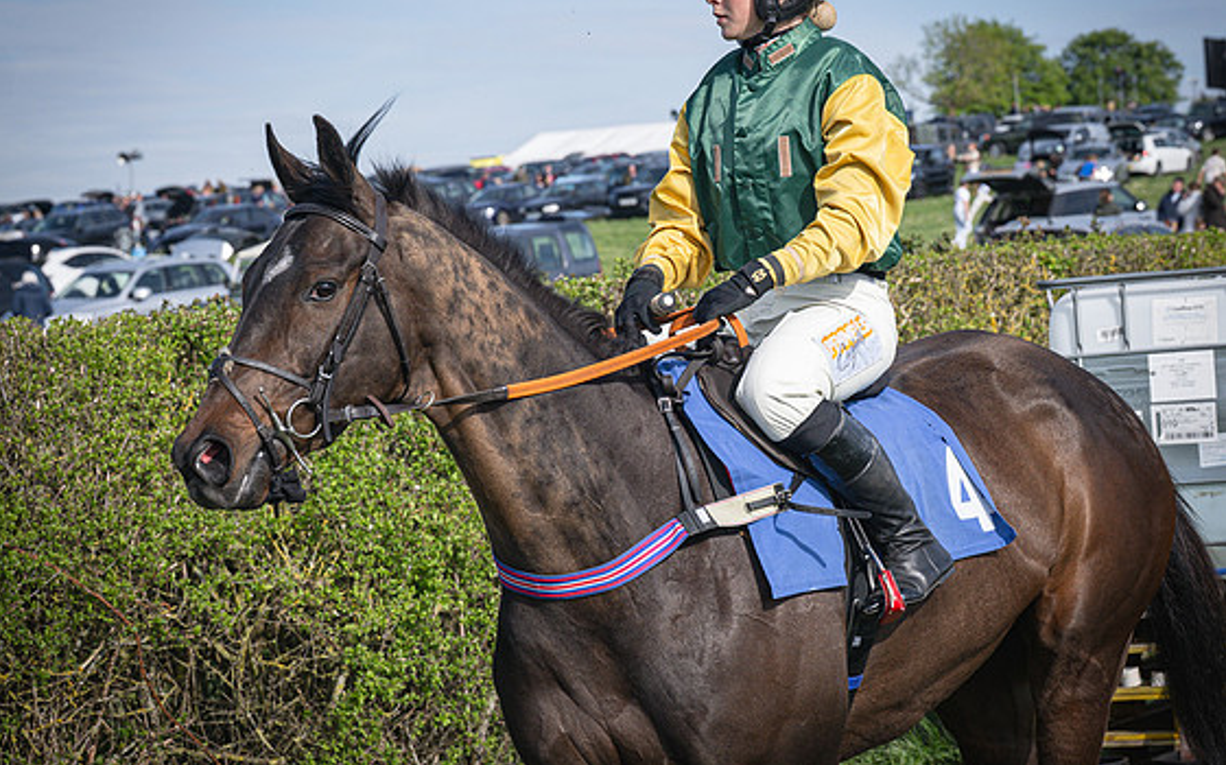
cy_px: 345
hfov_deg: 16.2
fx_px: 4308
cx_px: 678
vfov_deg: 10.1
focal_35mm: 129
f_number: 5.6
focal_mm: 70
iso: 400
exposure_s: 1/1600
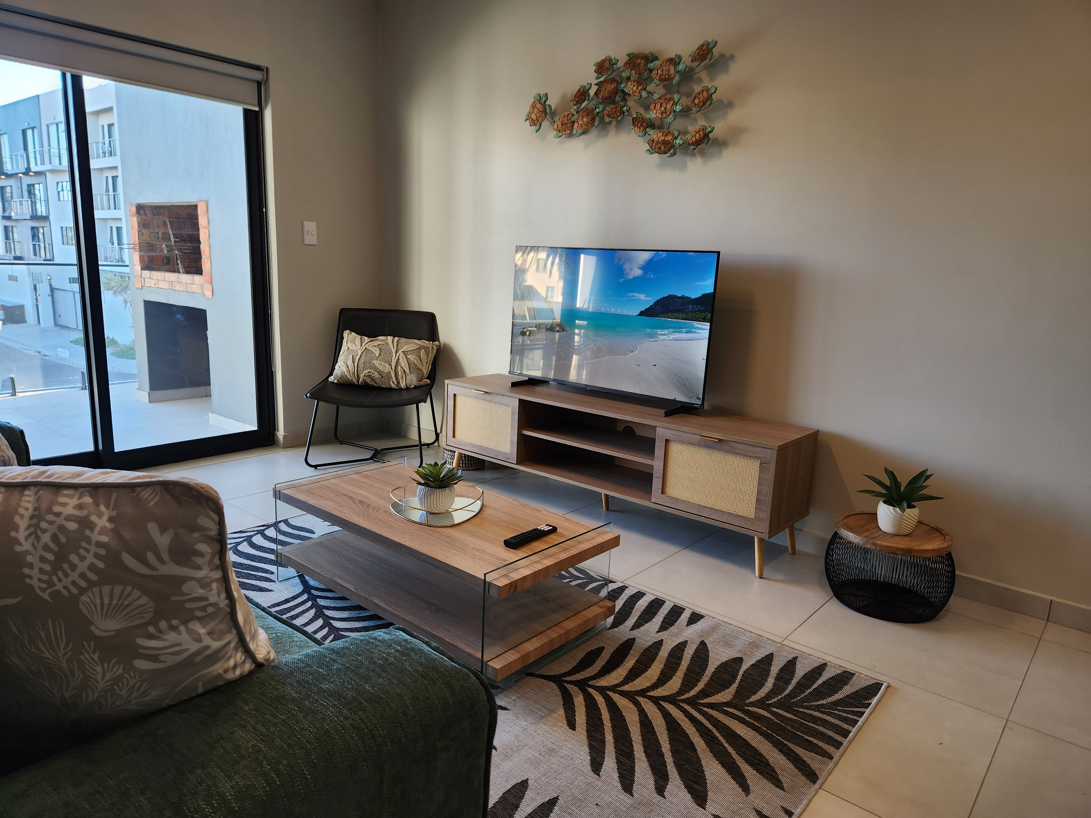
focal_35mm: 23
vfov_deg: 58.9
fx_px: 725
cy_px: 409
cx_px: 546
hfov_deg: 73.9
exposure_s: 1/182
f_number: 1.8
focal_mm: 5.4
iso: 100
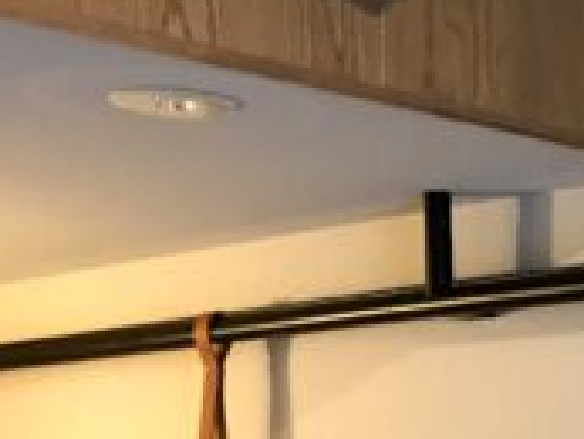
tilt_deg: -1.4
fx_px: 2093
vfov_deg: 11.4
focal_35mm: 124
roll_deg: +0.2
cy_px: 682
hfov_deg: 14.4
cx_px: 986
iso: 80
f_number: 1.8
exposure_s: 1/8
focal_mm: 3.99
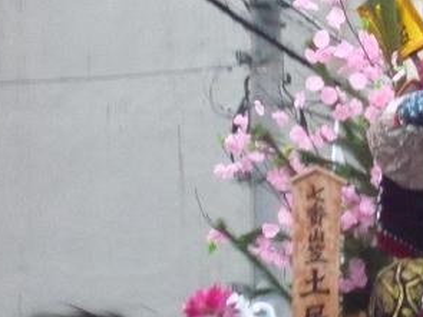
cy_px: 204
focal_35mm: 325
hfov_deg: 6.1
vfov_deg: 4.6
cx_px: 484
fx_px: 3970
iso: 800
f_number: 5.9
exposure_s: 1/50
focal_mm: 22
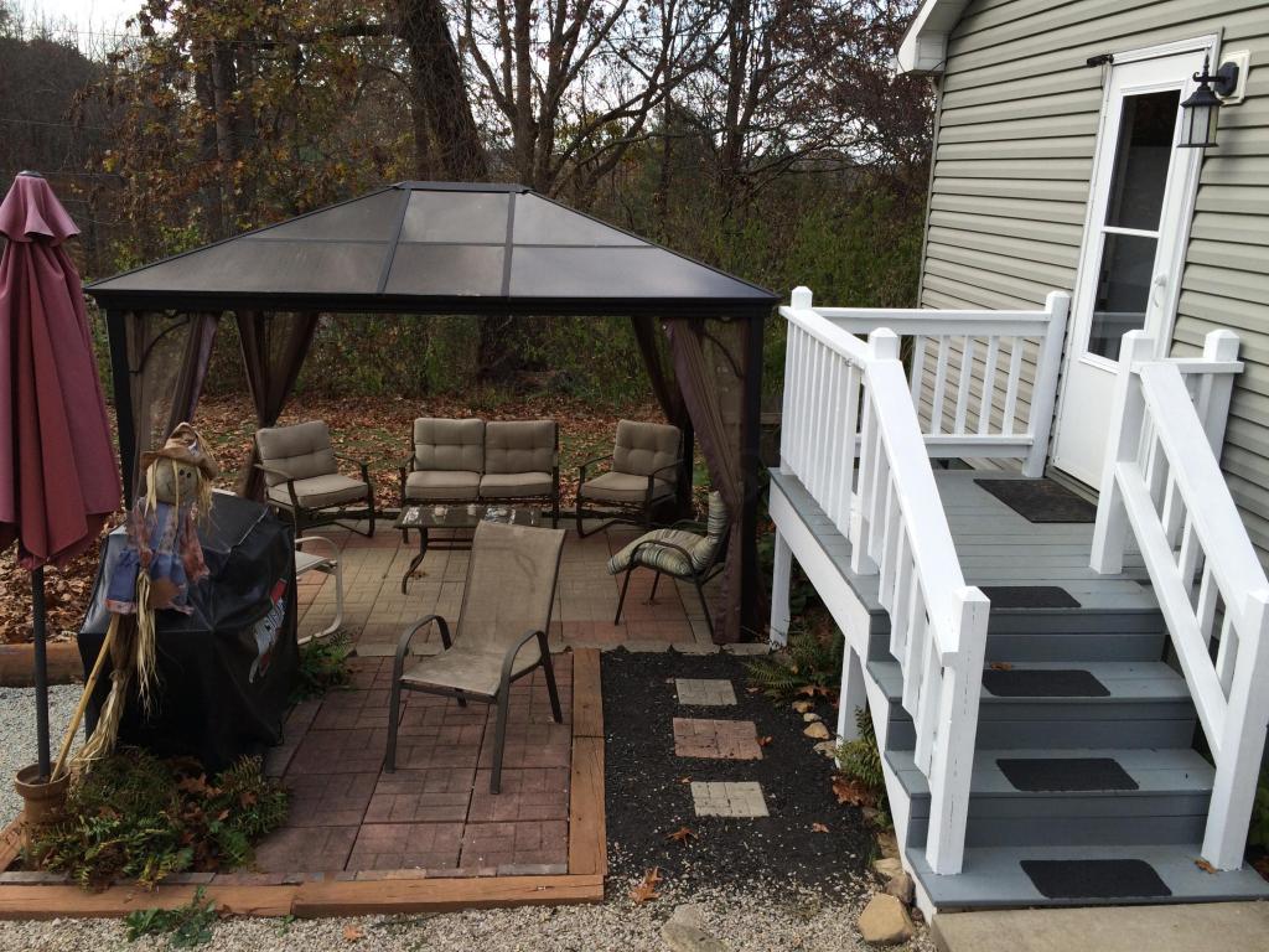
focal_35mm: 29
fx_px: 1063
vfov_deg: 48.2
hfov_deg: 61.7
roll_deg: -1.7
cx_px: 634
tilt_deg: -16.7
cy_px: 476
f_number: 2.2
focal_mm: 4.15
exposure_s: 1/500
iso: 32
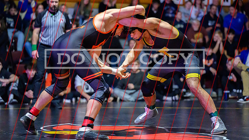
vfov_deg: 10.0
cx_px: 124
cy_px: 62
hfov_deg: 17.7
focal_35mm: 121
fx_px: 799
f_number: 2.8
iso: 16000
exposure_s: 1/500
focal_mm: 115
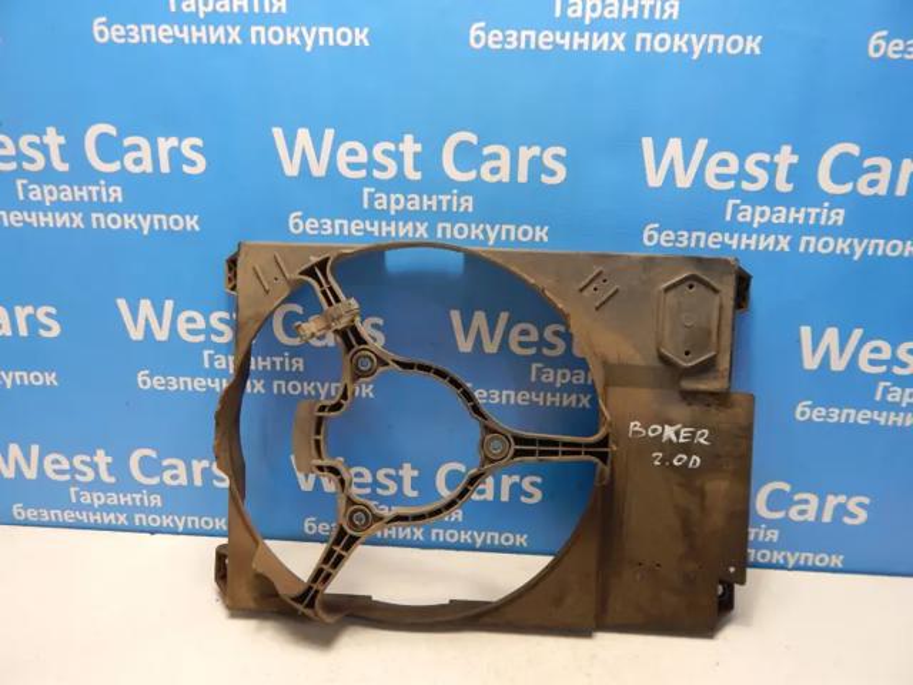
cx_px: 456
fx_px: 607
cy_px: 342
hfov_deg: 73.9
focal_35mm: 23
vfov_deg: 58.9
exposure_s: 1/30
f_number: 3
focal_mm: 4
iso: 250
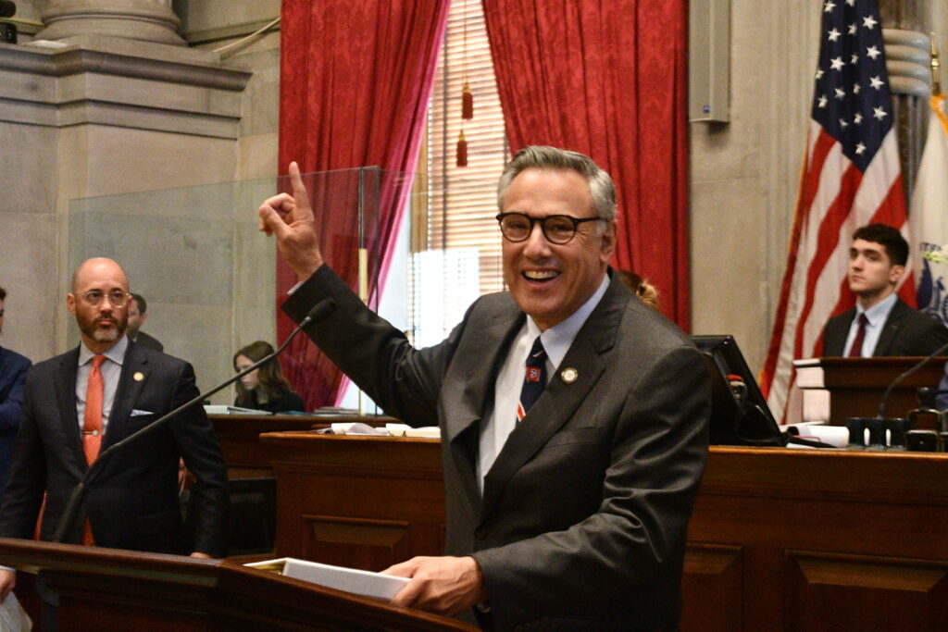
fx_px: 2159
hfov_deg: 24.8
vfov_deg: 16.7
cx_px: 474
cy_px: 316
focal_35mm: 82
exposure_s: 1/60
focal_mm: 55
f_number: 5.6
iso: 12800
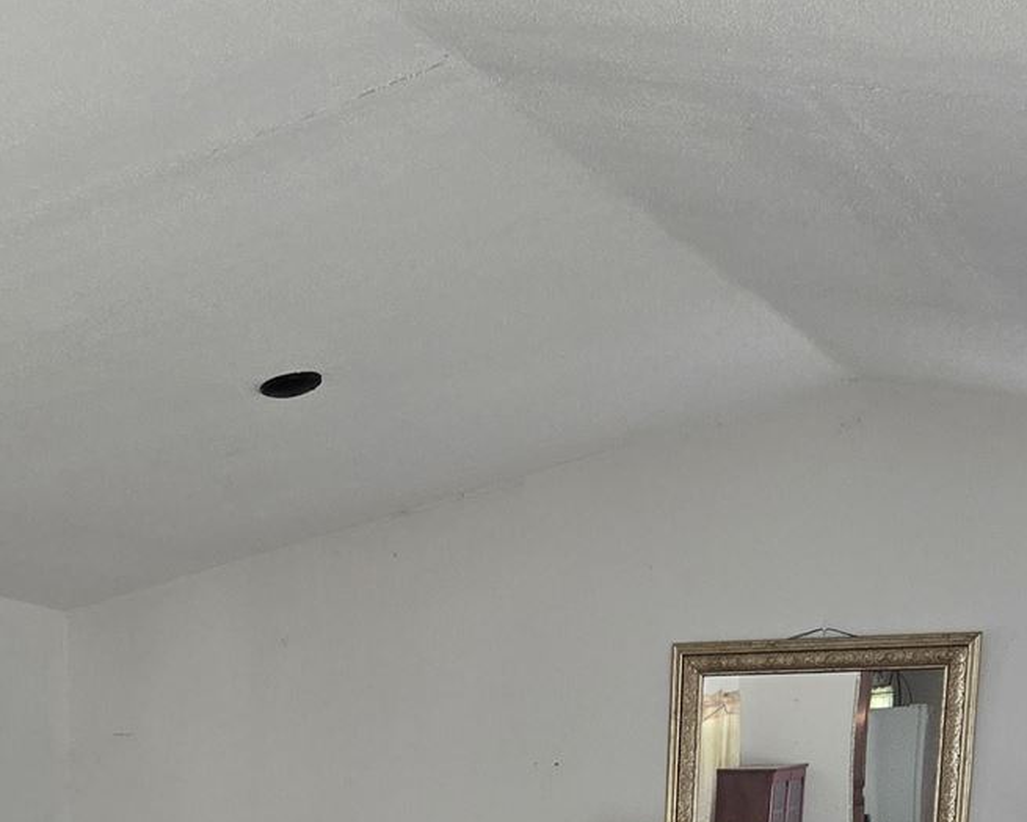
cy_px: 1391
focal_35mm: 79
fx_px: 2401
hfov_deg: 23.9
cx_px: 276
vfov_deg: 16.7
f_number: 1.8
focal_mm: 5.4
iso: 200
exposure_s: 1/180
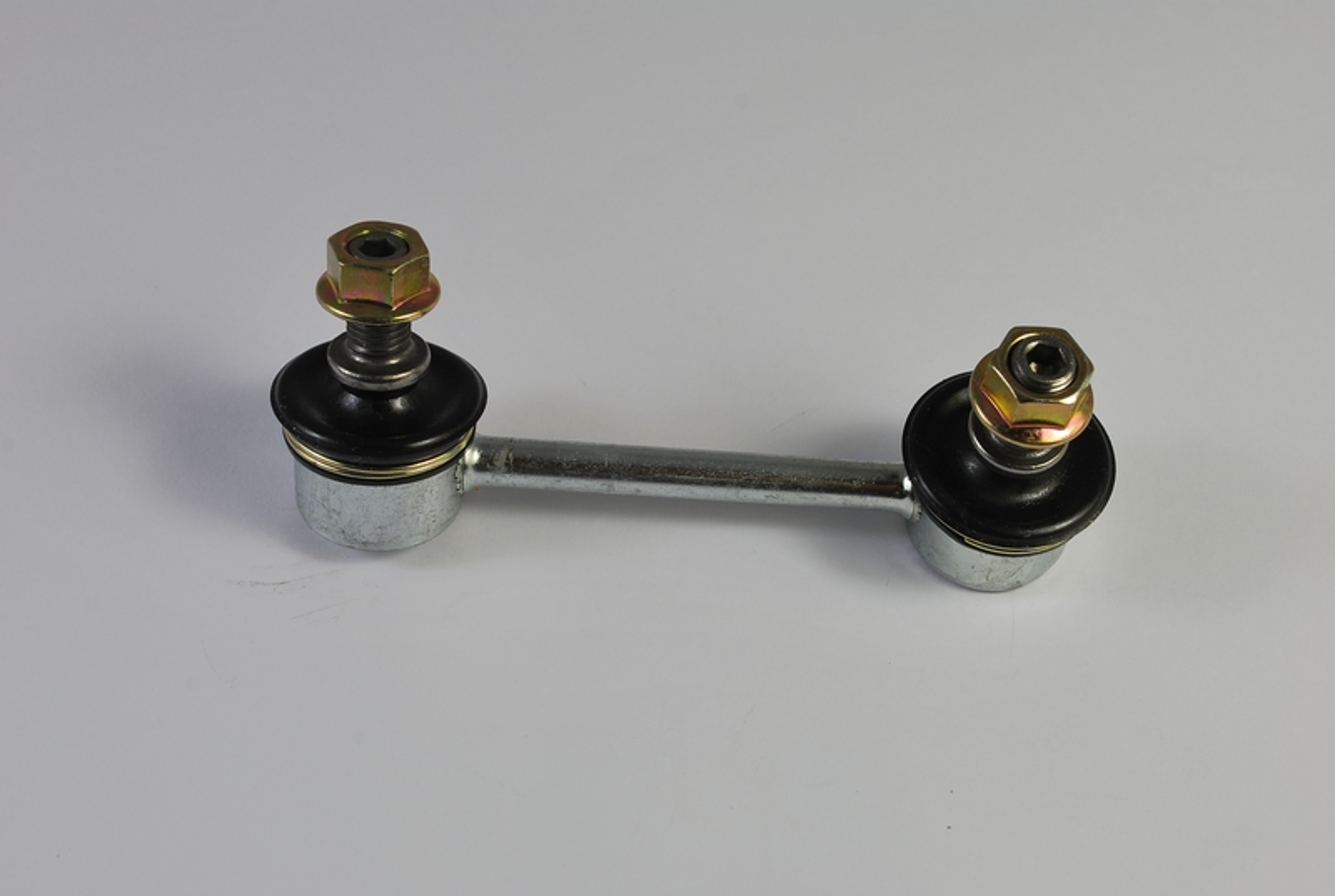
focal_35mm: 57
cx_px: 668
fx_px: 2118
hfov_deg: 35.0
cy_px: 448
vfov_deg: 23.9
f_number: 9
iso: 125
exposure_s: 1/30
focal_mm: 38
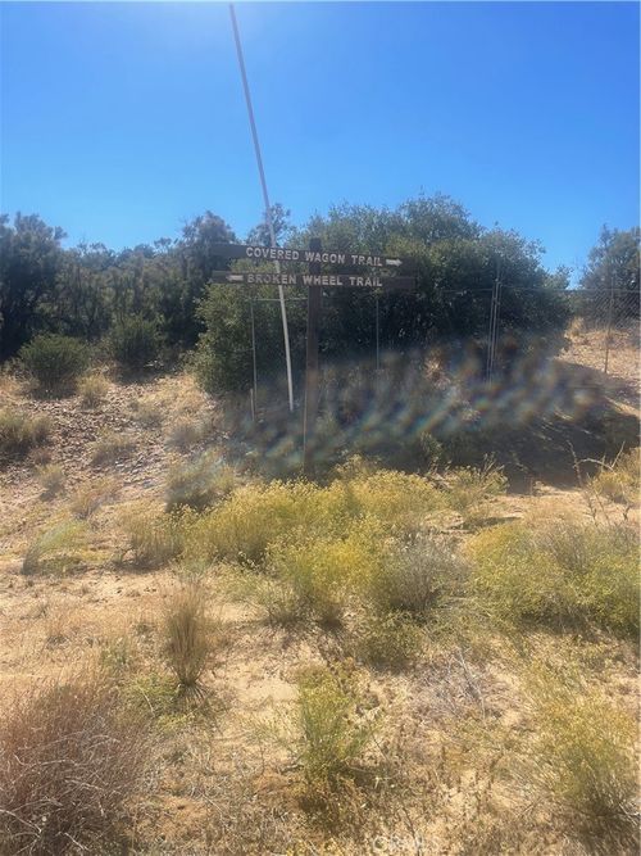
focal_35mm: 26
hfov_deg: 53.0
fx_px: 642
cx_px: 320
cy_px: 428
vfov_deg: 67.3
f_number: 1.6
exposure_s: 1/3731
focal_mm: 4.2
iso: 32
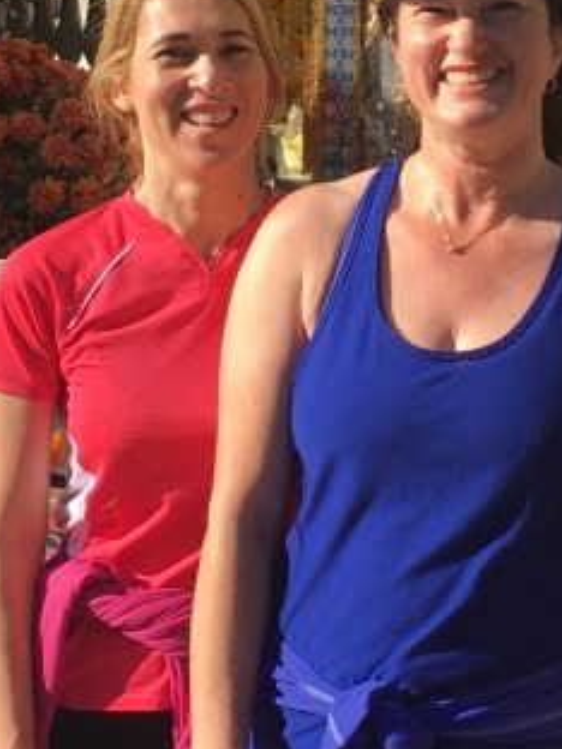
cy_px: 130
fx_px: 2143
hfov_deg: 14.9
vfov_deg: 19.6
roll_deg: +0.6
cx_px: 430
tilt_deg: -4.3
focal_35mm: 99
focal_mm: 4.15
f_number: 2.2
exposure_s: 1/1083
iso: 25
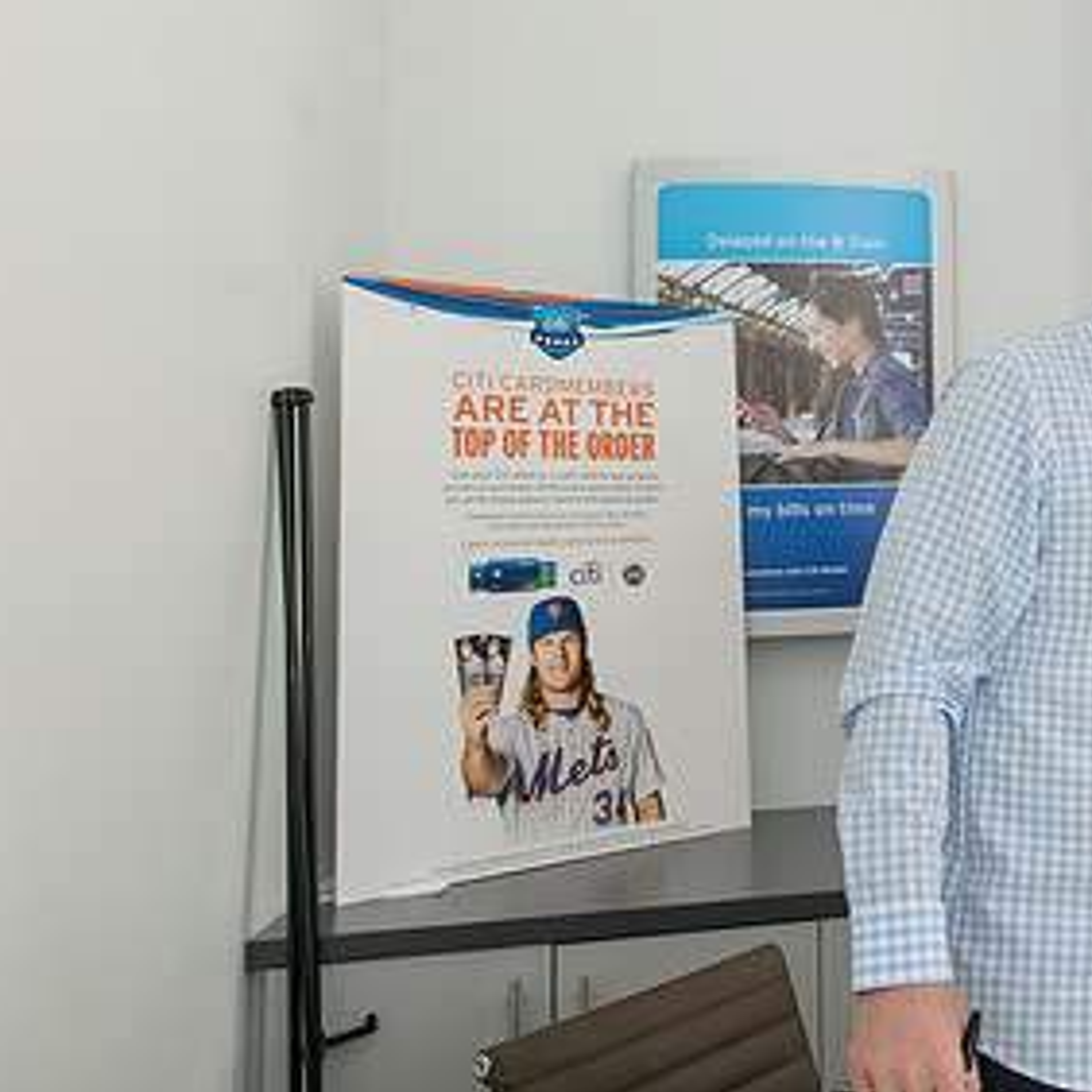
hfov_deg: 36.0
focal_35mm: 42
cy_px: 360
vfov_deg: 39.5
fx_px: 1499
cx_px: 1100
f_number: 5.6
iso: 500
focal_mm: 24
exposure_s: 1/125
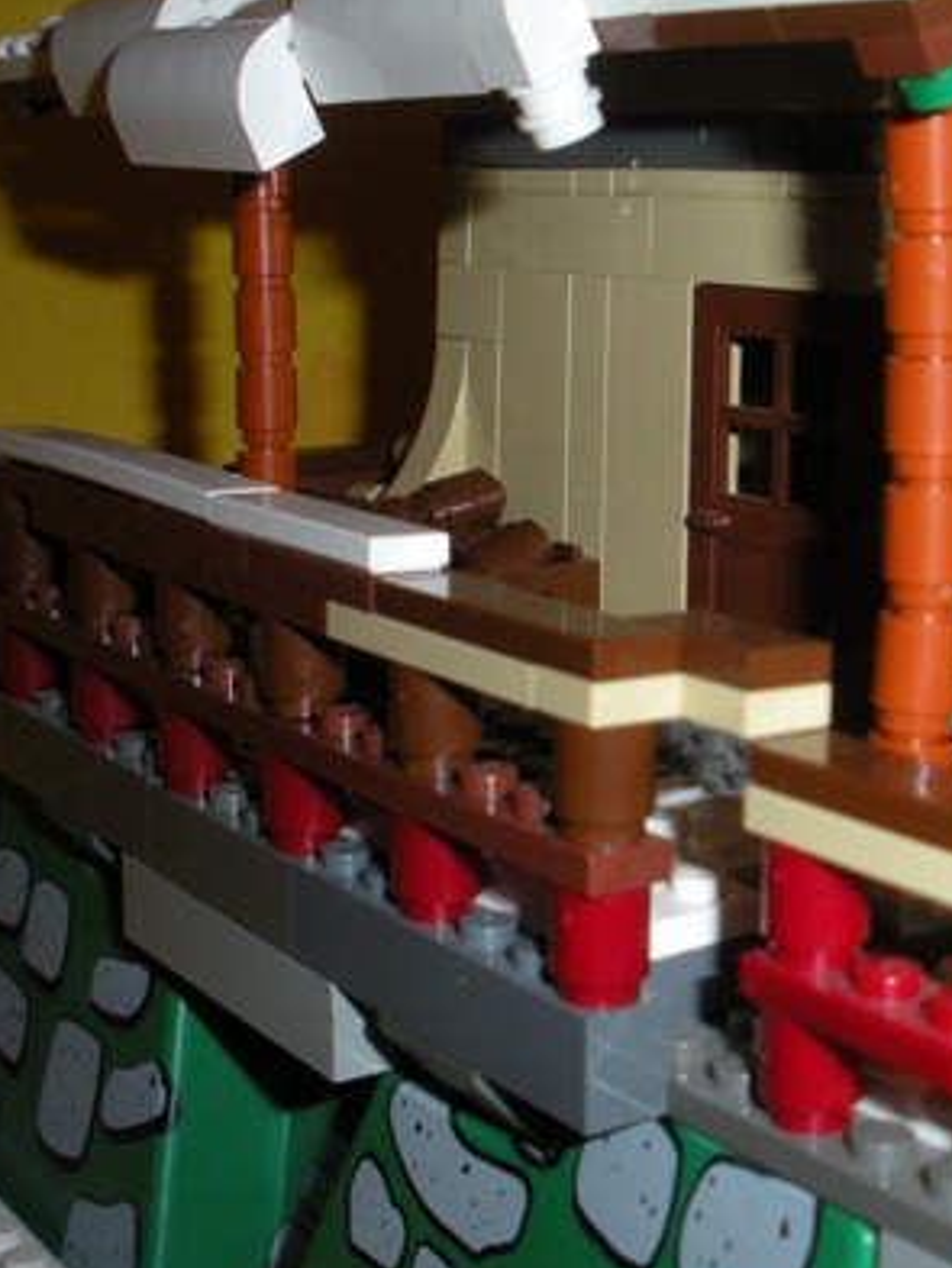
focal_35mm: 57
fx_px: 2089
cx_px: 842
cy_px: 532
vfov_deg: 33.7
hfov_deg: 25.0
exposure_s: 1/60
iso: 200
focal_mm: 6.3
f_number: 3.5
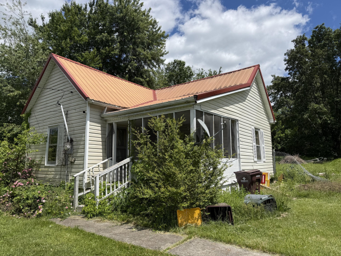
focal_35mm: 24
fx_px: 236
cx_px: 170
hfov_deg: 71.6
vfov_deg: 56.8
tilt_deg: +8.6
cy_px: 128
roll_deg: +1.5
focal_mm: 6.76
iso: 80
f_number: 1.78
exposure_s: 1/7353
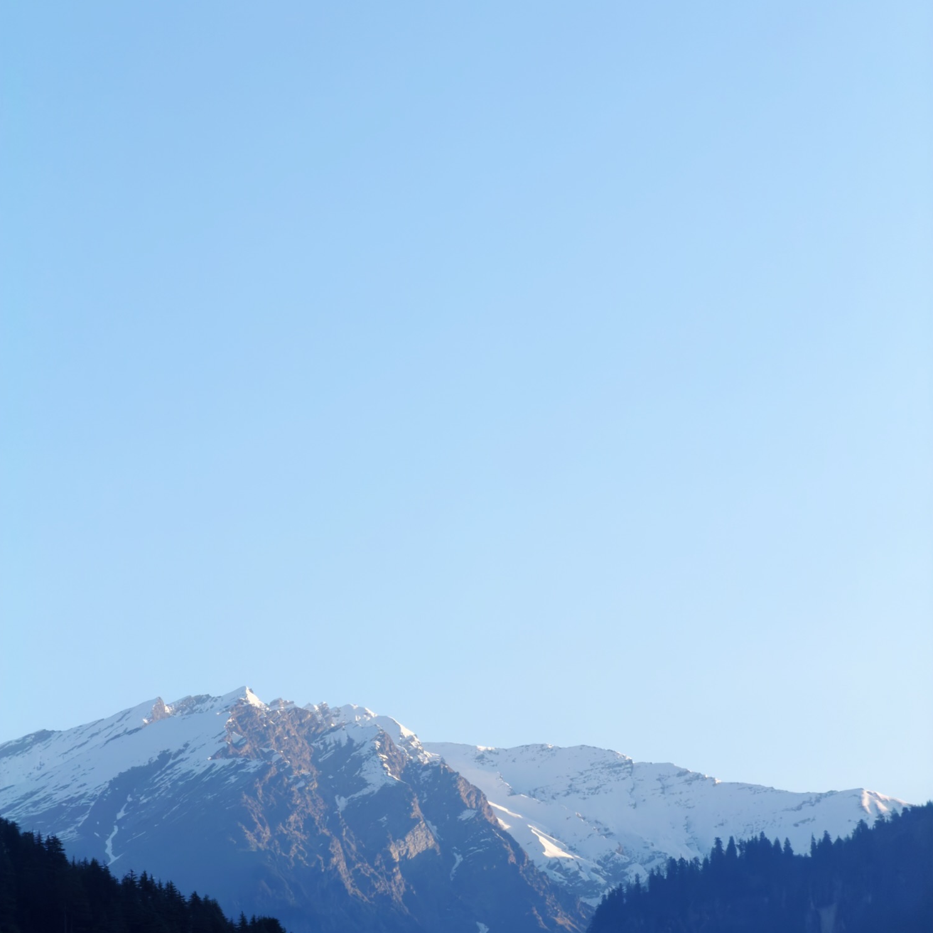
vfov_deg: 14.6
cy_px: 605
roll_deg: +1.7
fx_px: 3629
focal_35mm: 119
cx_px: 464
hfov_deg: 14.7
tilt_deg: +11.4
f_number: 2.8
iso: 50
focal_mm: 16.89
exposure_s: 1/573
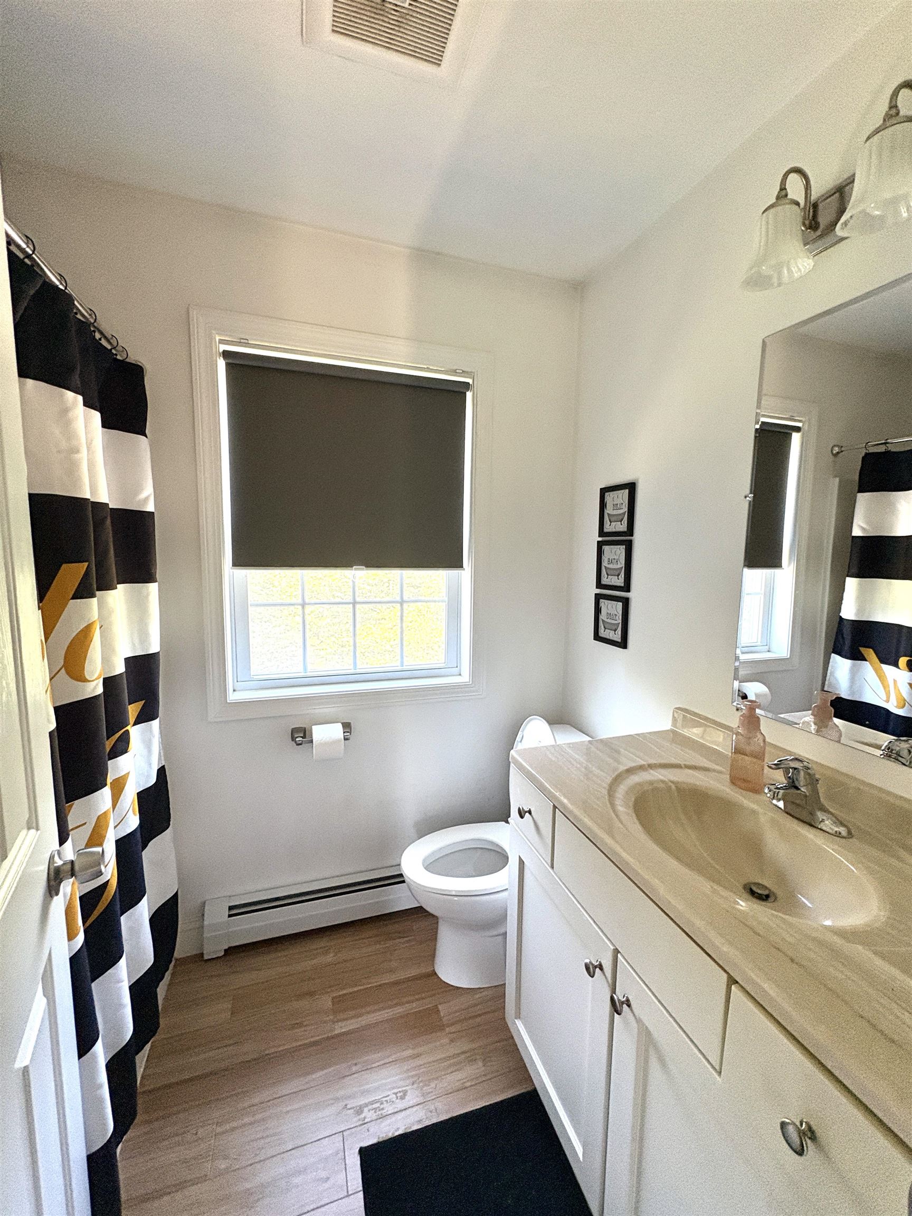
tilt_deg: -7.0
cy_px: 608
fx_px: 492
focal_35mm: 14
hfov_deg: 85.7
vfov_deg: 102.1
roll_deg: -0.6
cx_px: 456
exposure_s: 1/60
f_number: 2.2
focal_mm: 2.22
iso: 250
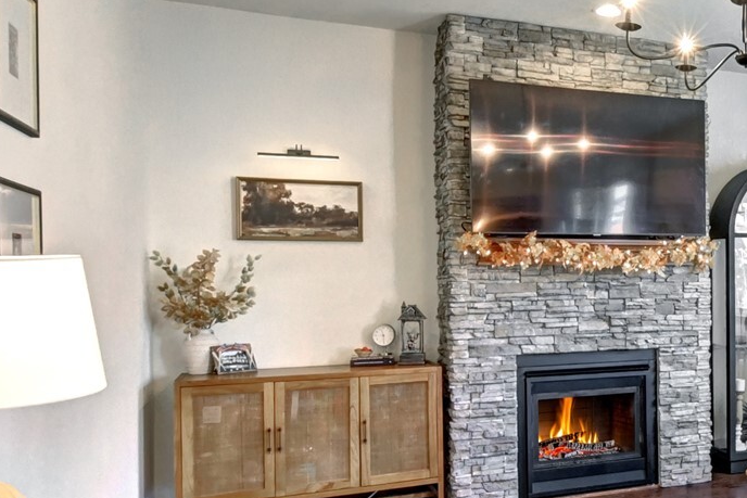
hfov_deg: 44.4
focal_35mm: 37
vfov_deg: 35.6
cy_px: 329
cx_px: 741
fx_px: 768
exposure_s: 1/4
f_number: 11
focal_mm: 10
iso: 3200
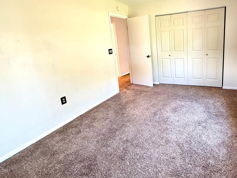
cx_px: 160
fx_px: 137
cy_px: 68
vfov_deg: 65.2
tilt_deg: -11.4
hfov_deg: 78.8
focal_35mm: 20
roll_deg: +3.4
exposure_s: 1/60
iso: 250
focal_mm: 2.22
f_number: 2.2
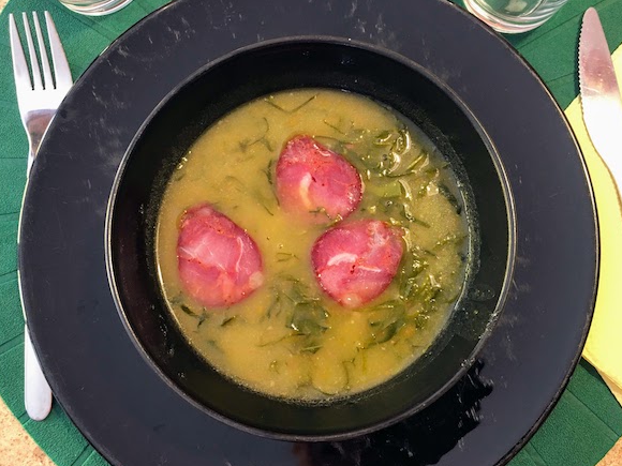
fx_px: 539
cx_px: 312
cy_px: 239
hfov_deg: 60.0
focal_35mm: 30
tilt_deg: -82.1
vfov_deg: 46.8
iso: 160
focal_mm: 4.15
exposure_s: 1/33
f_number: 2.2
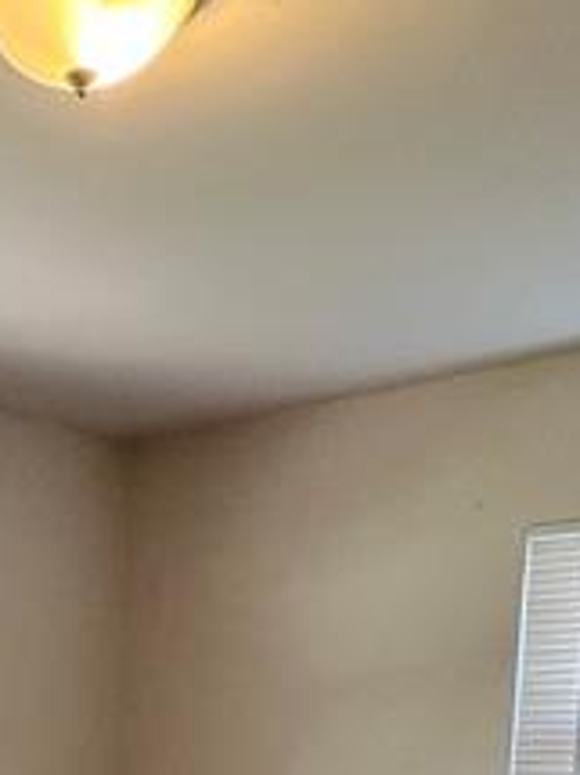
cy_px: 948
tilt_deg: -6.3
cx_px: -151
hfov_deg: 21.6
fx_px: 1386
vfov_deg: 27.2
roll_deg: -2.1
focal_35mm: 62
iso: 125
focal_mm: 1.57
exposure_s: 1/120
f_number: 1.8
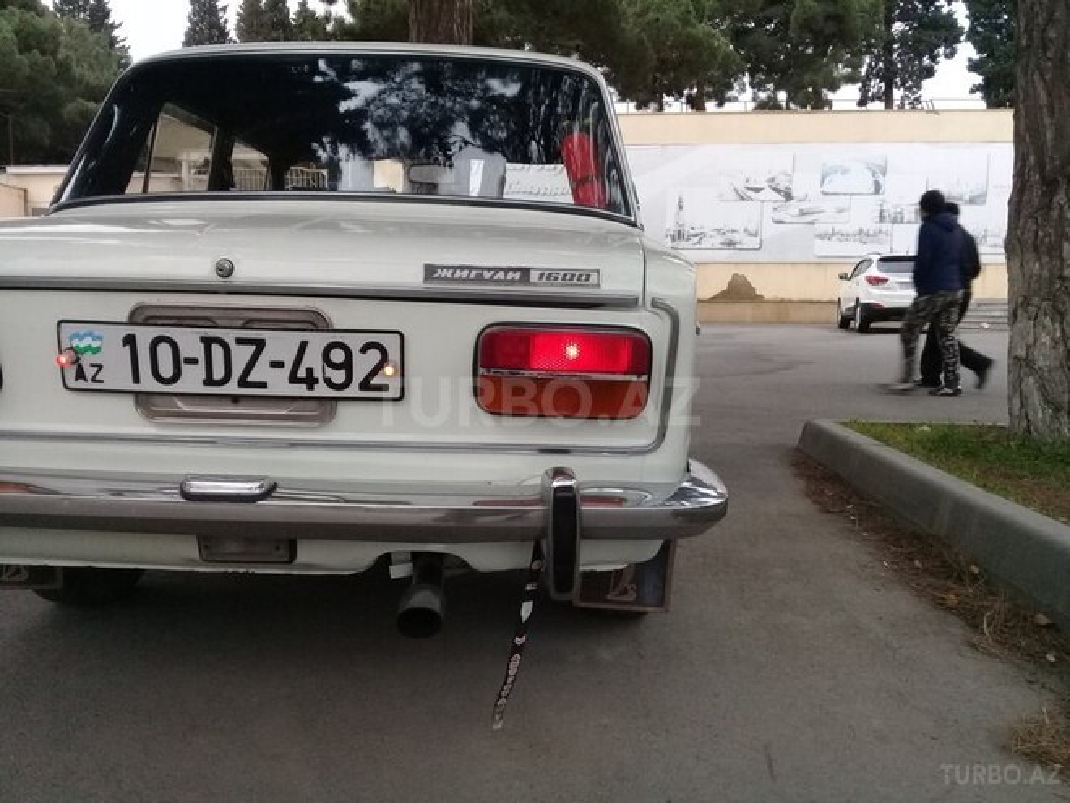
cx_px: 535
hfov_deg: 58.4
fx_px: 958
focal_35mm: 31
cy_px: 402
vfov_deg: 45.4
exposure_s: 1/33
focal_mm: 3.3
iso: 125
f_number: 2.2
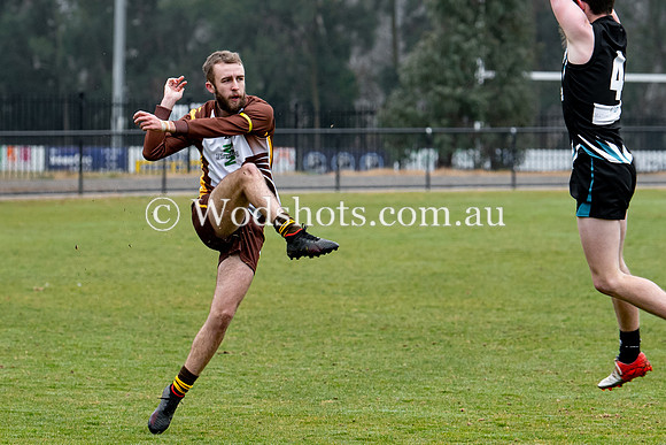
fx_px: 7421
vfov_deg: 3.4
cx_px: 228
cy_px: 206
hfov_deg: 5.1
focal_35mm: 401
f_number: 4
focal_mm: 135
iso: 500
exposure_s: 1/800
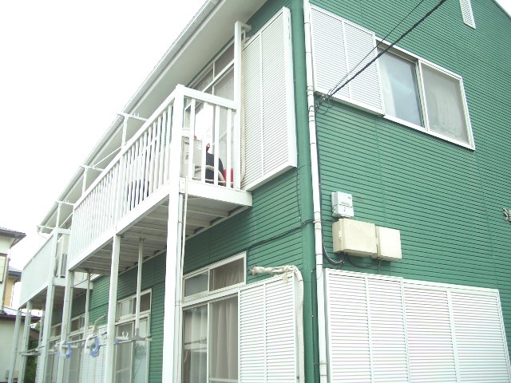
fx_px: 517
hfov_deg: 52.6
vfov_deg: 40.7
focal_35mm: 35
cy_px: 192
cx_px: 256
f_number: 2.6
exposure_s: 1/200
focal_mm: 5.8
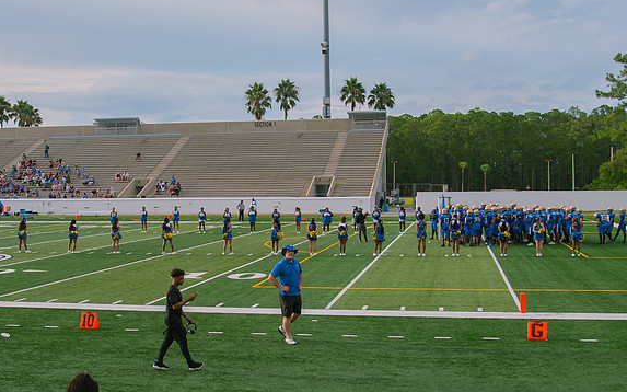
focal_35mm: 51
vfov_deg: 25.3
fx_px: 871
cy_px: 192
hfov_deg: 39.4
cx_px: 253
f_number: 4
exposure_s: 1/400
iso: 100
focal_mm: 24
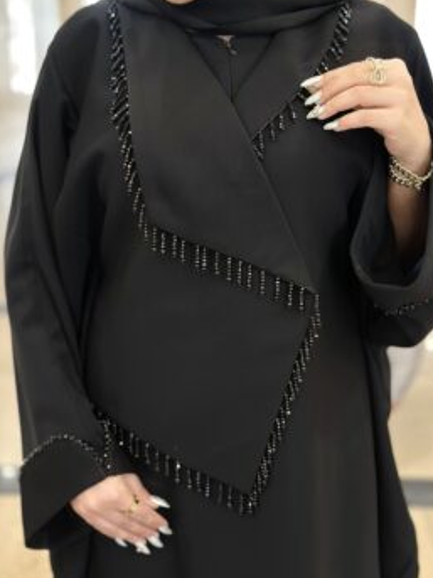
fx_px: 935
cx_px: 222
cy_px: 278
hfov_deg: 26.1
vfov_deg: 34.4
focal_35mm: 56
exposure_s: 1/33
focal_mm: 6.86
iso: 250
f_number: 1.78
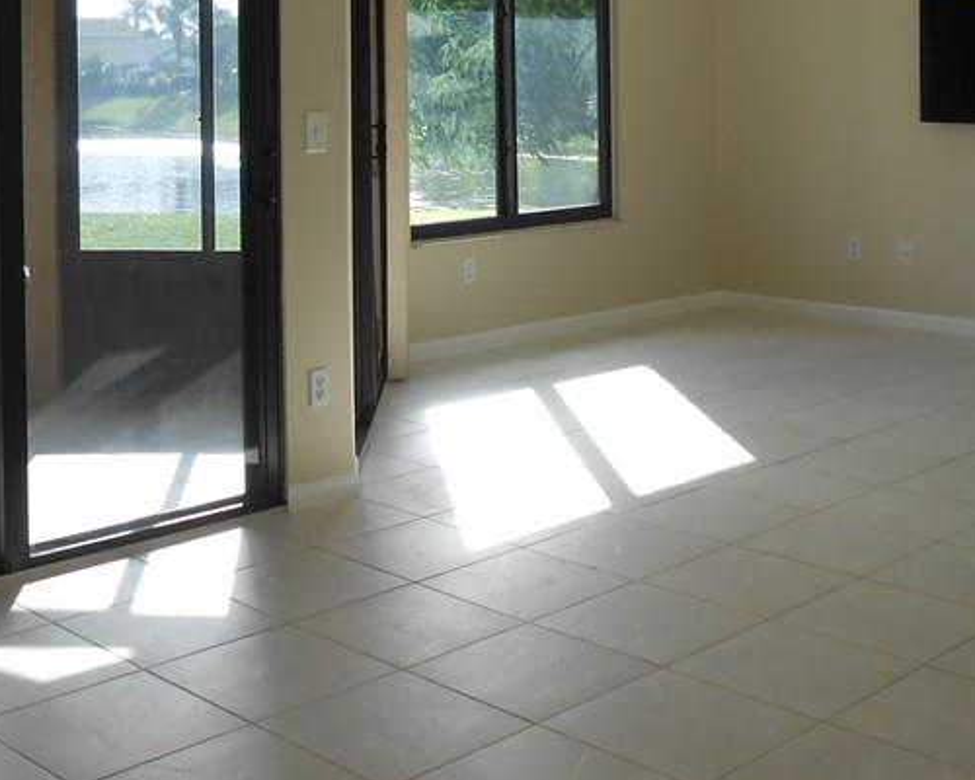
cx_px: 456
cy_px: 78
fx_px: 1501
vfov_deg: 28.0
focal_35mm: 52
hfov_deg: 36.0
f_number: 3.5
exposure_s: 1/100
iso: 80
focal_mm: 4.6
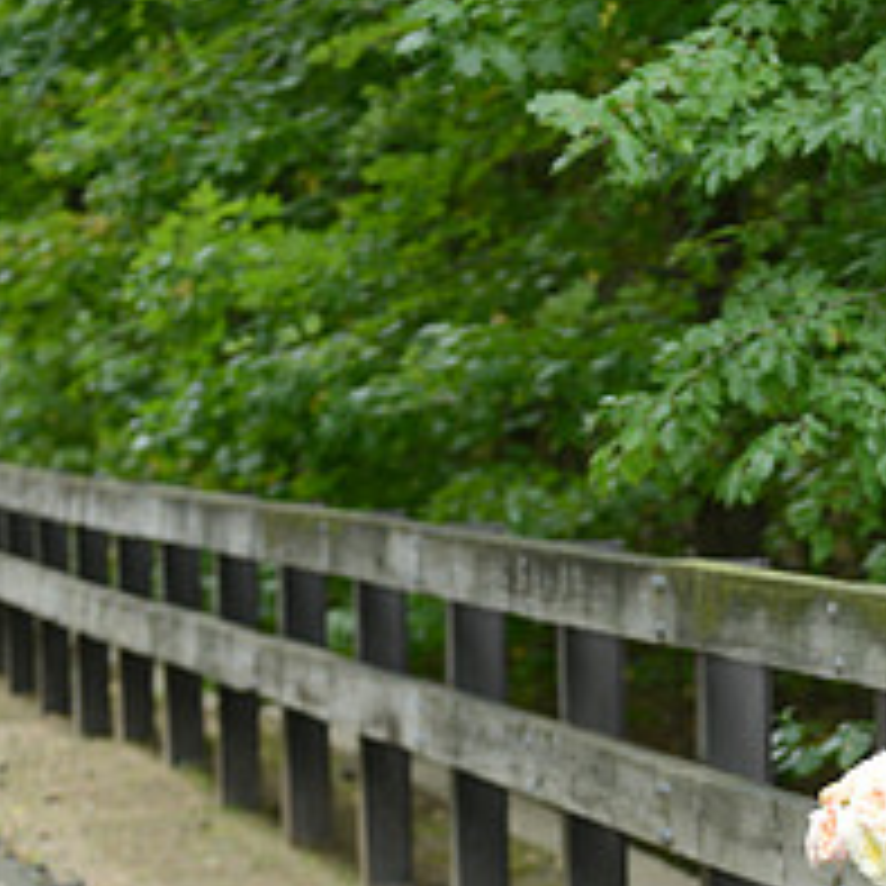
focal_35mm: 175
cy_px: 798
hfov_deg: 9.9
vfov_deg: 9.9
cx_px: 967
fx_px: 5068
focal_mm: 70
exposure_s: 1/250
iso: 500
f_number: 2.8
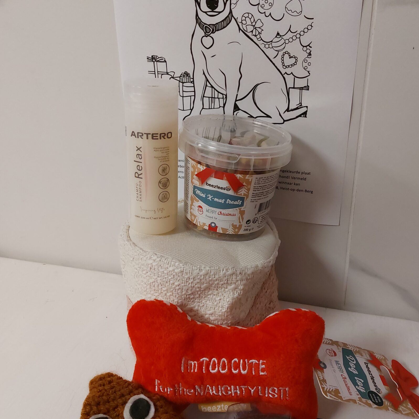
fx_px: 466
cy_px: 214
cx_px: 235
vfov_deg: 48.4
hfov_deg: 48.3
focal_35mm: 34
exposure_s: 1/120
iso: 250
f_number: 1.8
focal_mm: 5.23
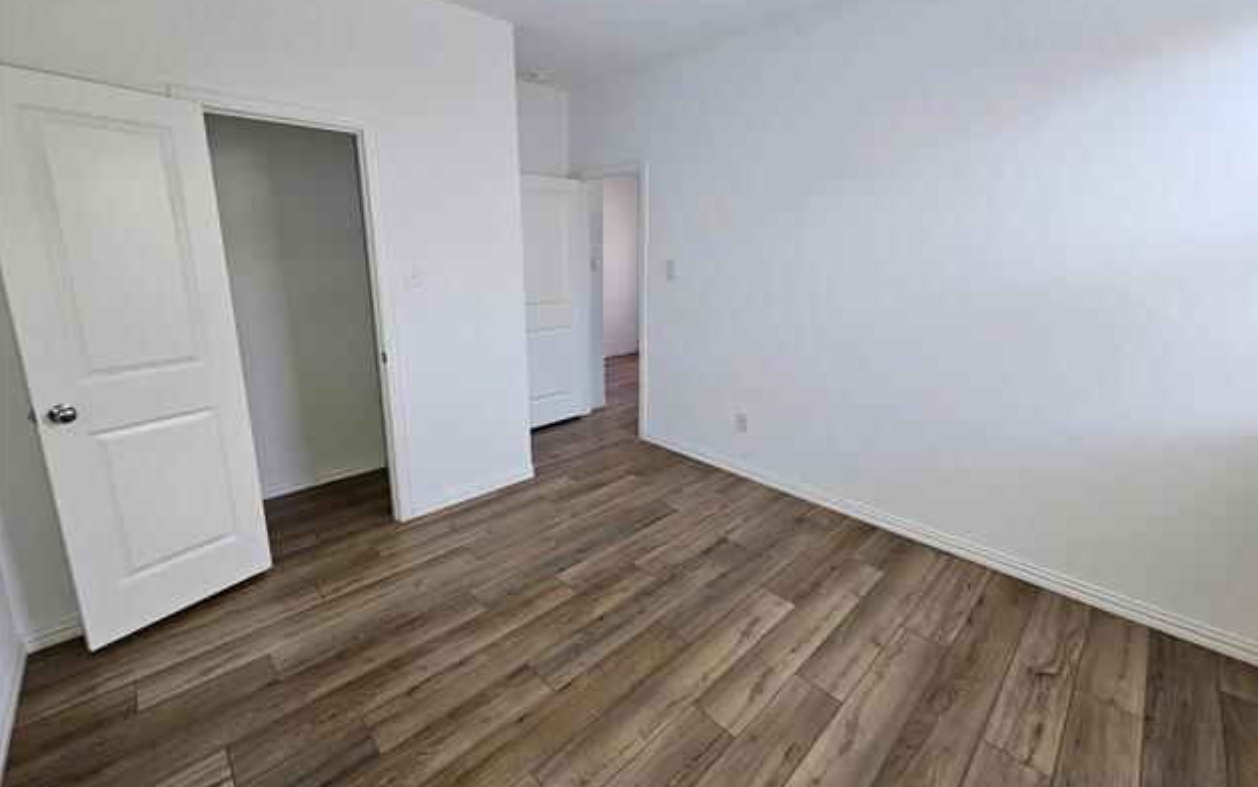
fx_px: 480
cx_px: 635
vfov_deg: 78.5
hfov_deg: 105.3
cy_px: 356
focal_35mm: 14
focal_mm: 2.2
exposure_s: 1/77
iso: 125
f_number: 2.2
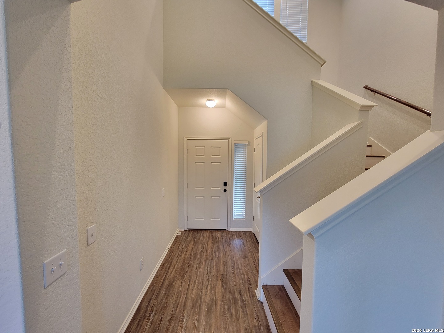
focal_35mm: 13
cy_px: 166
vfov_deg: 89.9
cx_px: 222
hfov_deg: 106.2
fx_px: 167
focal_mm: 2.2
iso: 400
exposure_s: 1/30
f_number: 2.2
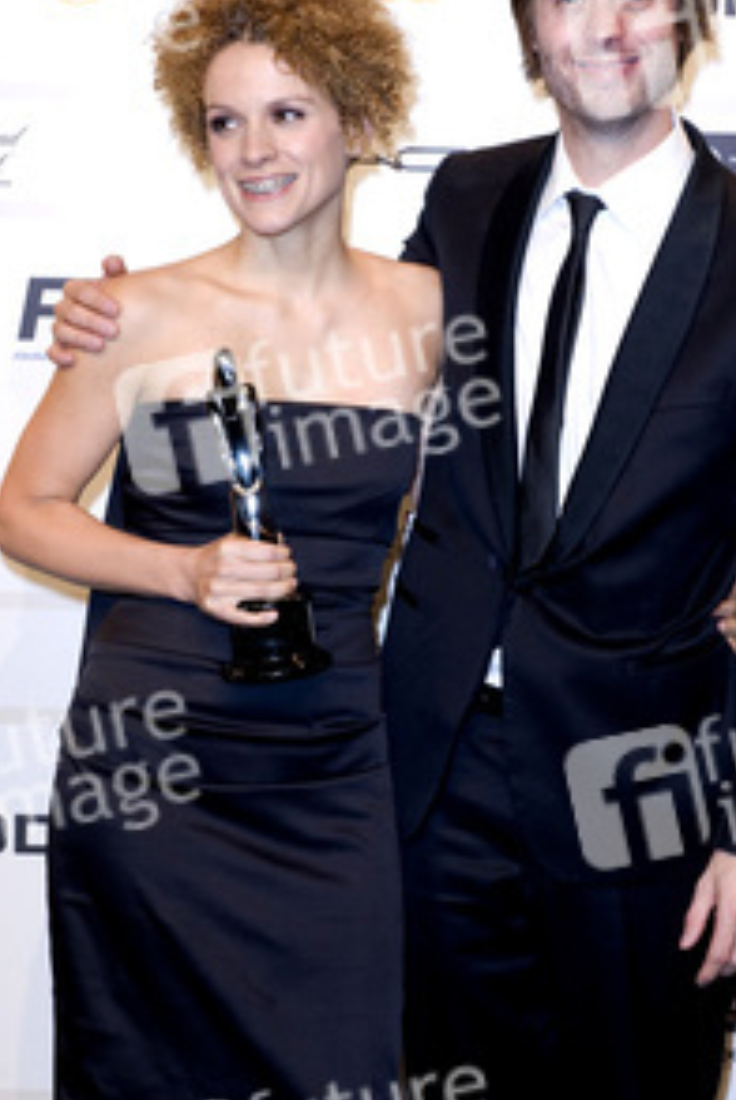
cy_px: 593
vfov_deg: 22.6
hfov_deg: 15.2
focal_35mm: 90
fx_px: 2753
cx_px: 419
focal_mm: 66
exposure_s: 1/250
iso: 800
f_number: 6.3
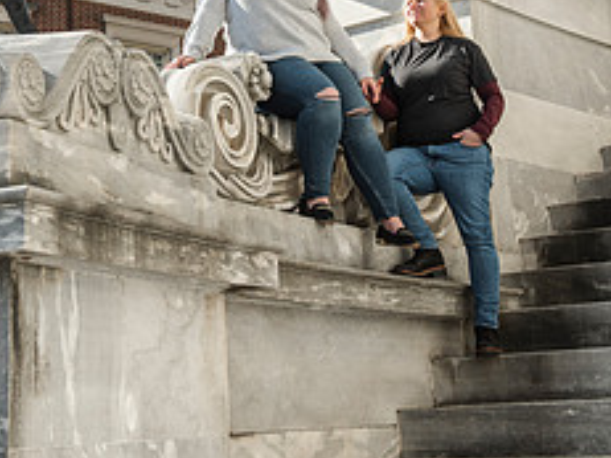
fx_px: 1323
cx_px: 270
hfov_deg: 26.0
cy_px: 5
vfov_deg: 19.1
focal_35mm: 75
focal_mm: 40
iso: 400
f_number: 4
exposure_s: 1/4000
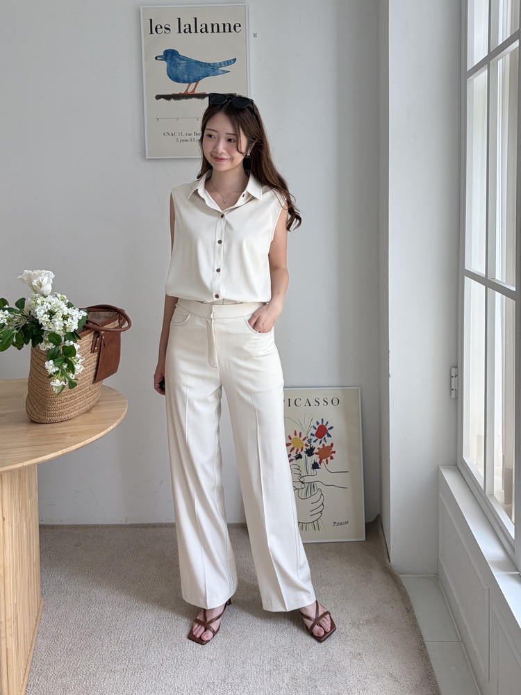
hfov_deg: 53.1
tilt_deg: -7.8
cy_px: 348
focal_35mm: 26
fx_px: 522
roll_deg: +0.4
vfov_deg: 67.3
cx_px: 260
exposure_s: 1/180
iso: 50
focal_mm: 5.96
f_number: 1.6
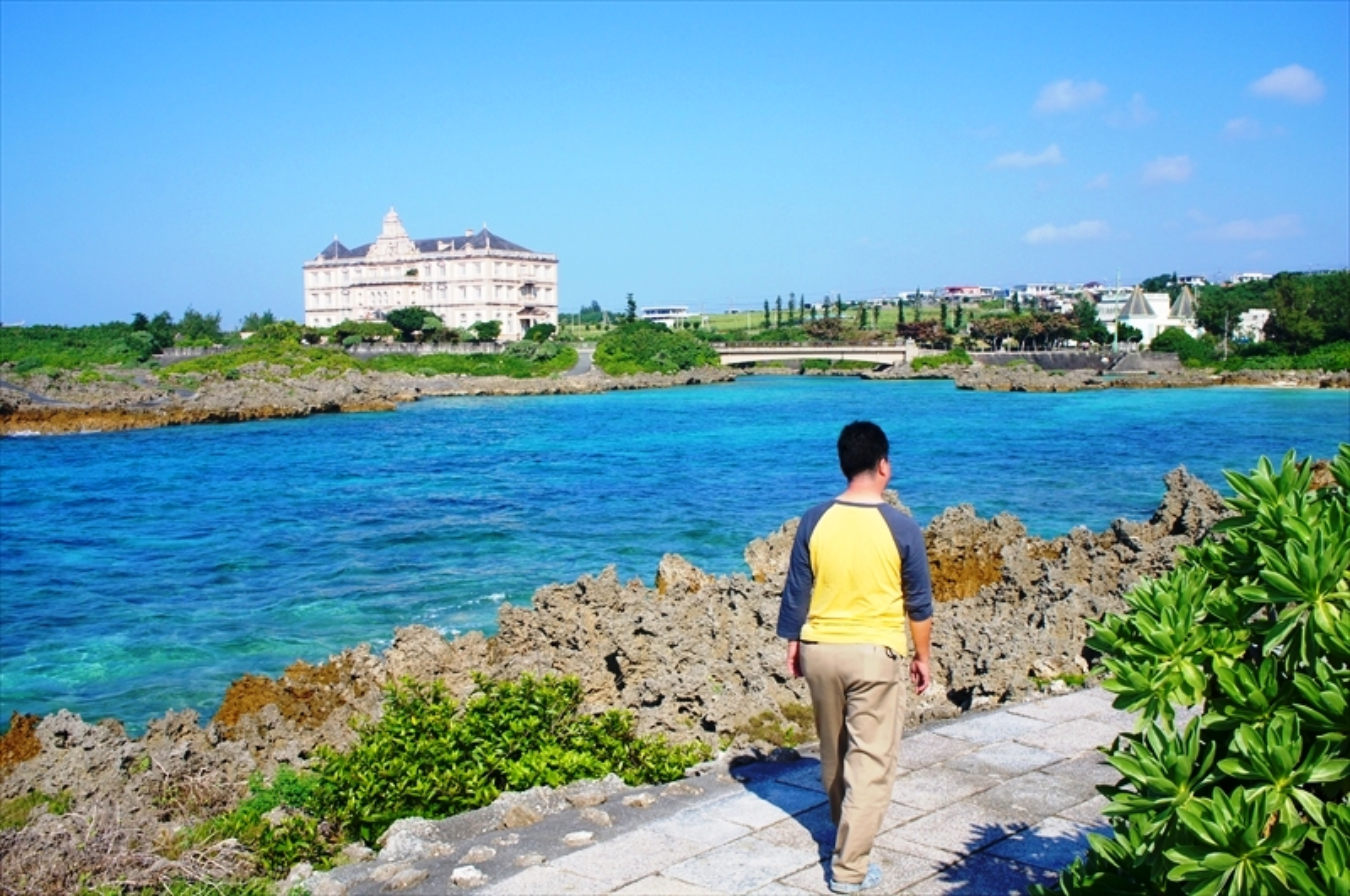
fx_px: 1292
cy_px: 448
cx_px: 675
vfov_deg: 38.3
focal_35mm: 34
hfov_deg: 55.2
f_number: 13
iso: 200
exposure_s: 1/250
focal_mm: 23
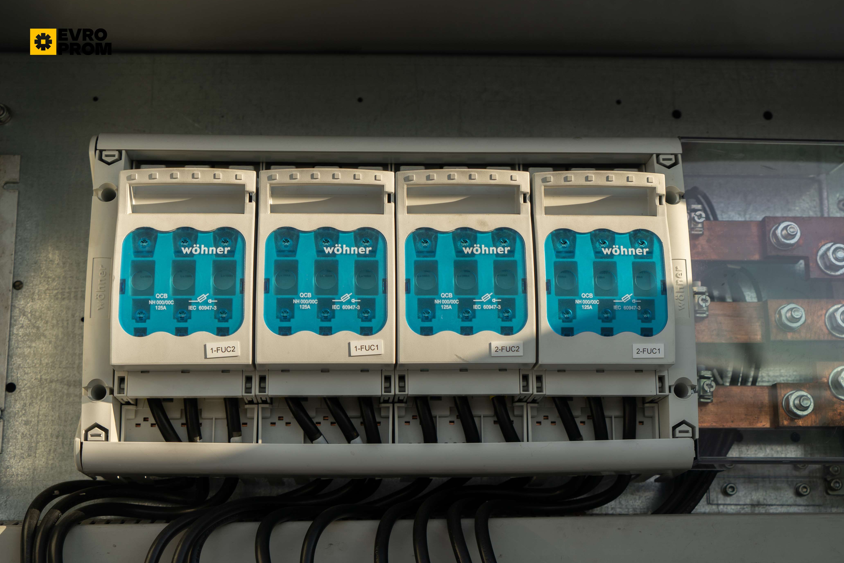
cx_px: 423
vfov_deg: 25.5
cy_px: 281
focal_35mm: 53
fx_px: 1242
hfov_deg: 37.5
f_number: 5.6
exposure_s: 1/160
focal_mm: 52
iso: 200
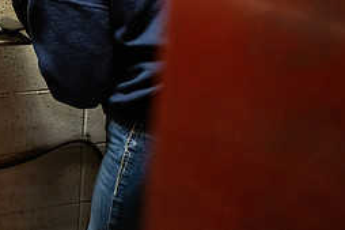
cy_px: -31
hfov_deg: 32.0
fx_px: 527
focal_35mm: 55
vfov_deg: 23.0
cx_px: -36
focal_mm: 24
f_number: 2.8
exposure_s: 1/320
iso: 640
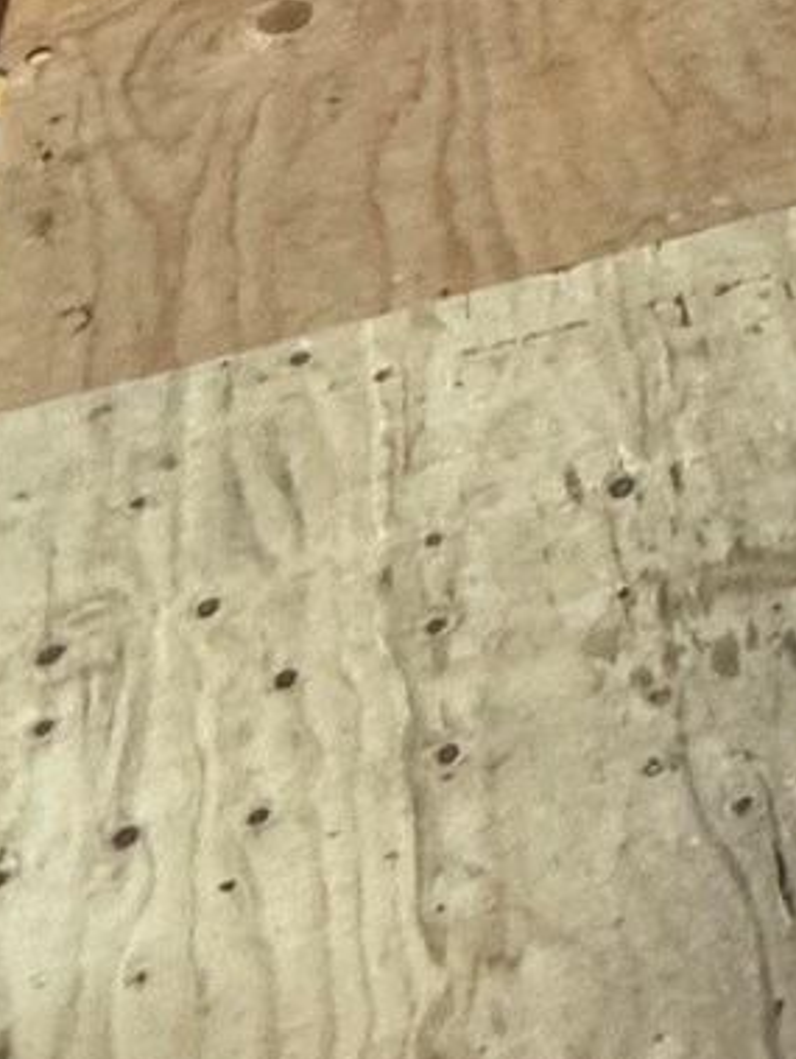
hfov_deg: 14.5
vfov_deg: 17.6
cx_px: 1586
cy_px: -956
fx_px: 2602
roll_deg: +1.2
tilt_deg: -11.1
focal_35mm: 85
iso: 250
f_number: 2.2
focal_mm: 2.22
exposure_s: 1/120
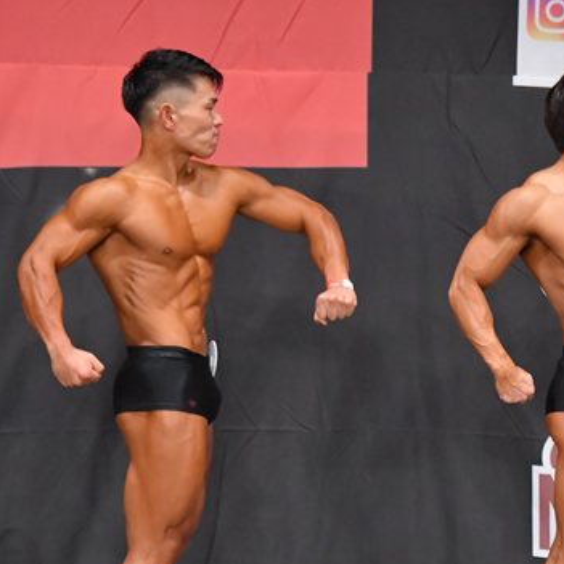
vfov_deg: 4.3
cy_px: 386
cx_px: 568
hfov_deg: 4.3
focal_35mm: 407
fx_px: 7502
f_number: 5.6
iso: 6400
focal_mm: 145
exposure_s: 1/400
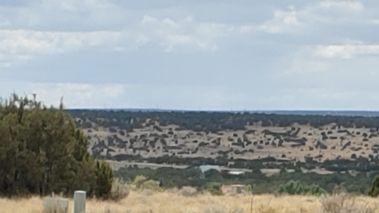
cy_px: 203
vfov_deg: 4.7
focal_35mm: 260
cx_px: 273
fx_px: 2613
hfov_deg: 8.3
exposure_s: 1/2857
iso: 50
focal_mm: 4.23
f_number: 1.5
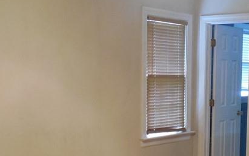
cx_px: 179
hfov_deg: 30.7
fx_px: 448
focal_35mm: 66
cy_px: 128
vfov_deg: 19.5
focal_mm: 4.5
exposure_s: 1/13
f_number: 3.3
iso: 400
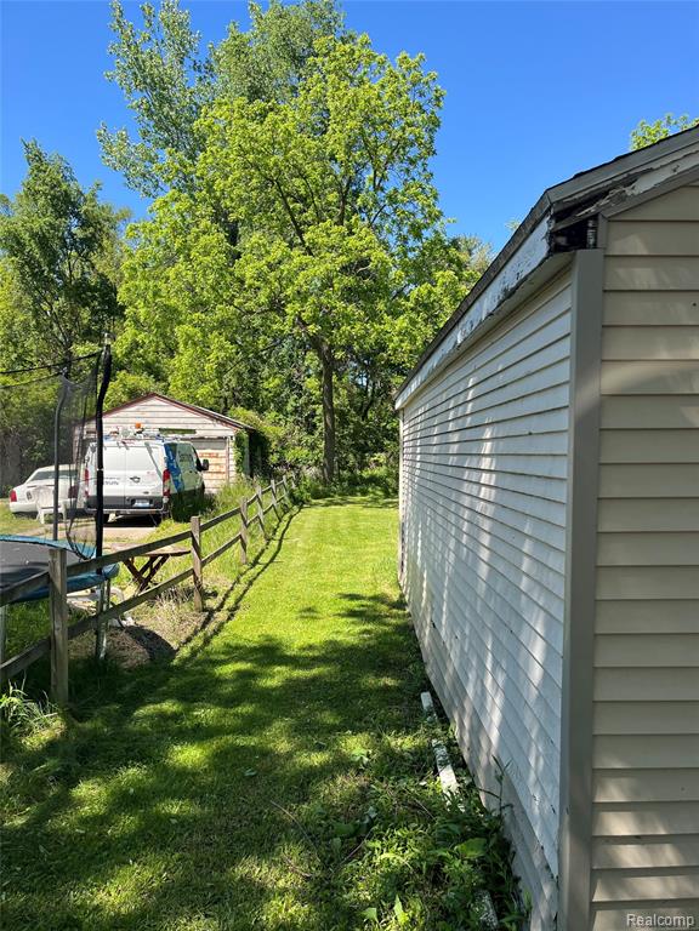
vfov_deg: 67.3
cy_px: 466
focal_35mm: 26
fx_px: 700
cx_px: 350
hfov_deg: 53.1
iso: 50
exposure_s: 1/1212
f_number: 1.6
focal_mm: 5.1
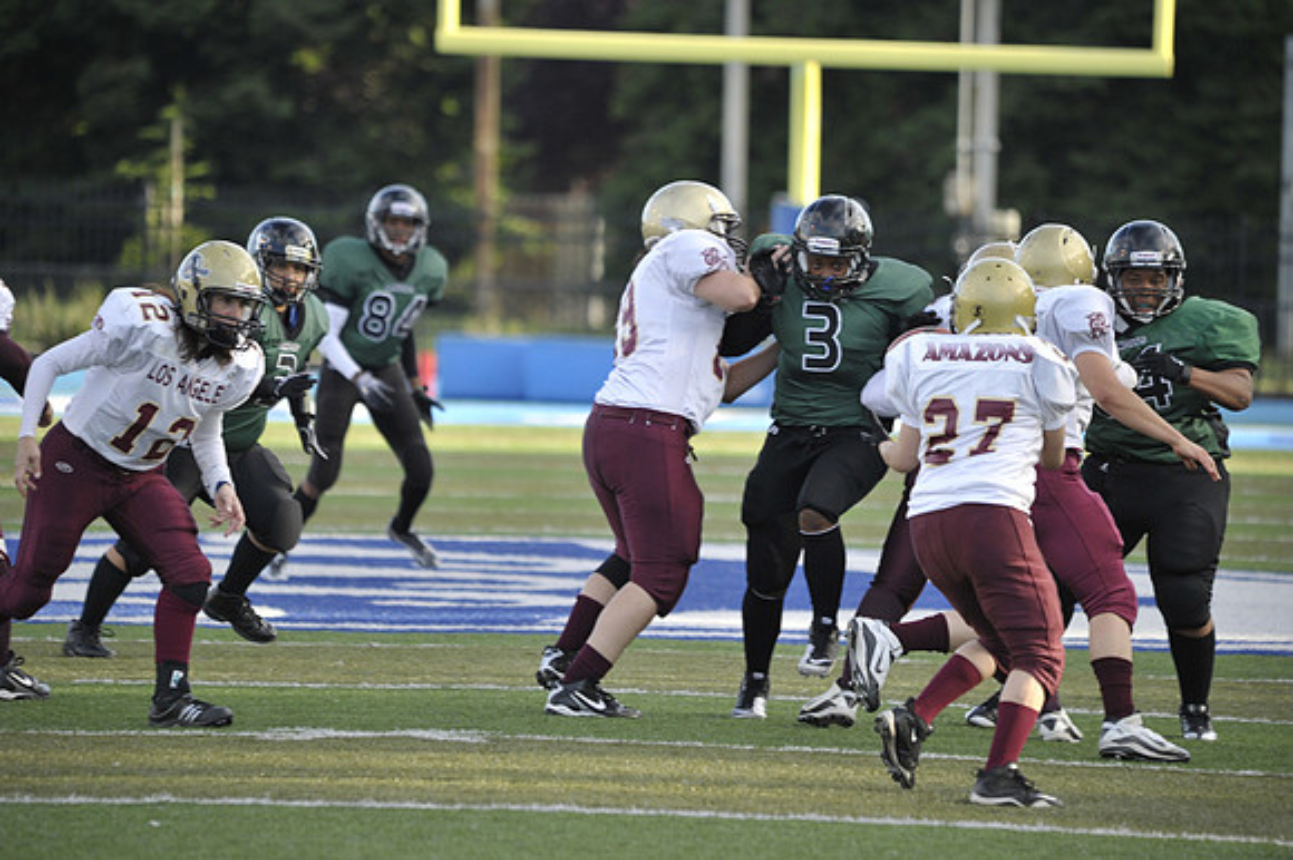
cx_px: 646
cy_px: 430
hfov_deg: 5.2
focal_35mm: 400
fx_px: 14358
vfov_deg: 3.4
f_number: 6.3
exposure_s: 1/1000
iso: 1400
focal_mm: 400
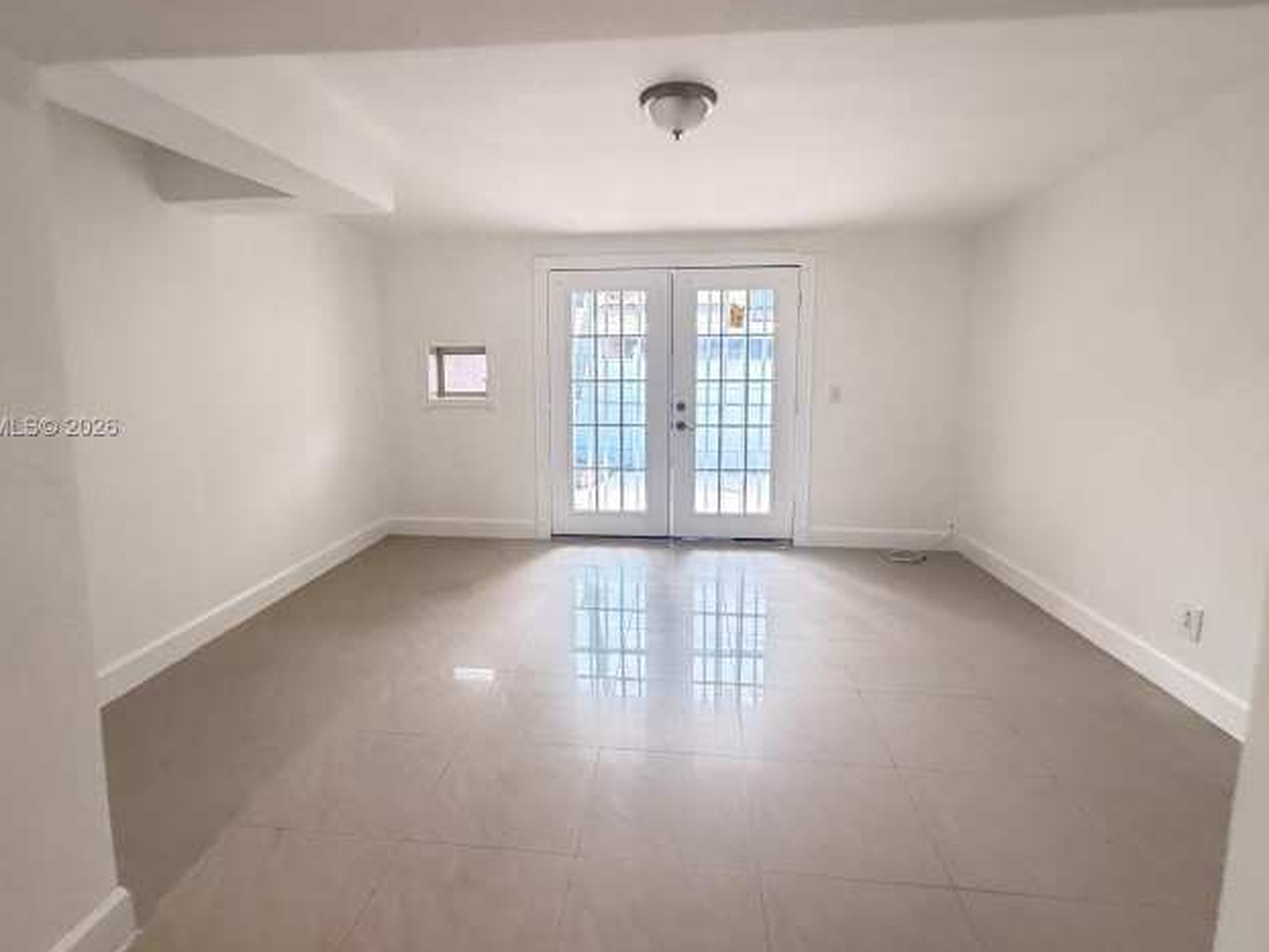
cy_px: 428
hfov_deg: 87.7
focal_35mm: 18
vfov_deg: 71.4
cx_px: 616
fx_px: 660
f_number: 2.2
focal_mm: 2.22
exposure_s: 1/60
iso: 400
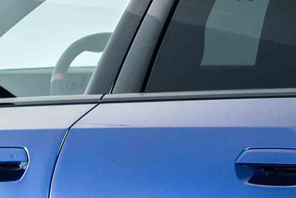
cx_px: 476
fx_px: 3034
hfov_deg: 5.5
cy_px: 306
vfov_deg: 3.7
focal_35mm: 369
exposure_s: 1/160
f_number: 5.6
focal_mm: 48
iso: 500
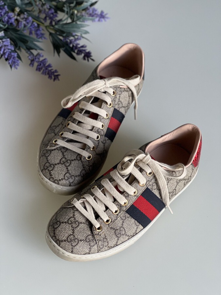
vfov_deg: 25.3
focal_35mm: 77
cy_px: 148
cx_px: 110
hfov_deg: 19.1
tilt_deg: -51.9
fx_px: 655
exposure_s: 1/121
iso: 125
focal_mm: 9
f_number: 2.8
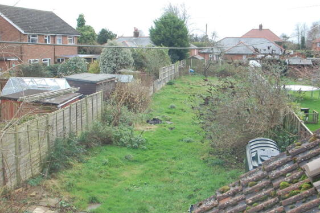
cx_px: 169
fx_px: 373
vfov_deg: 31.8
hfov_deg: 46.4
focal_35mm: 42
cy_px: 96
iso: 400
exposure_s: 1/125
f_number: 5.6
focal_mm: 24
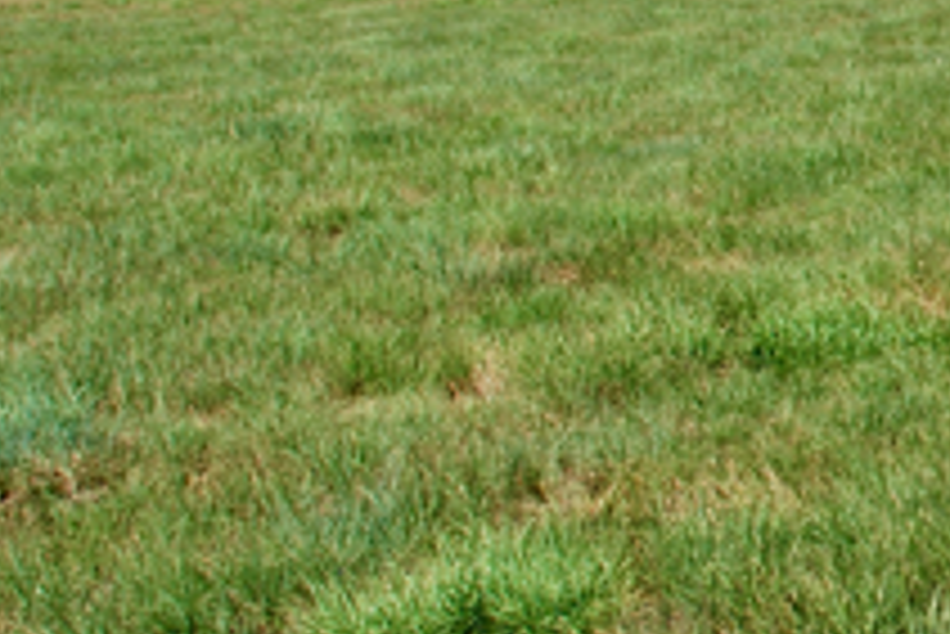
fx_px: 2165
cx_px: 1382
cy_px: -157
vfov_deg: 15.9
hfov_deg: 21.3
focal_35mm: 82
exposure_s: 1/250
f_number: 8
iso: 100
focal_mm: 18
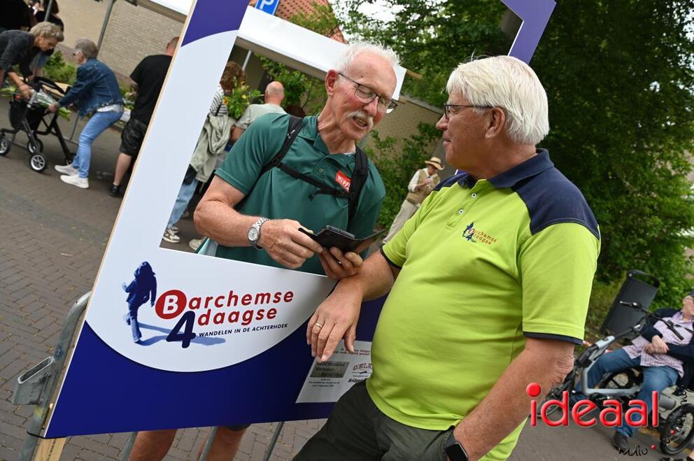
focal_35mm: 31
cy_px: 230
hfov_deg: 60.3
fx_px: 597
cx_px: 347
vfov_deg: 42.2
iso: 200
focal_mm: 31
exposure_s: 1/250
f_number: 5.6
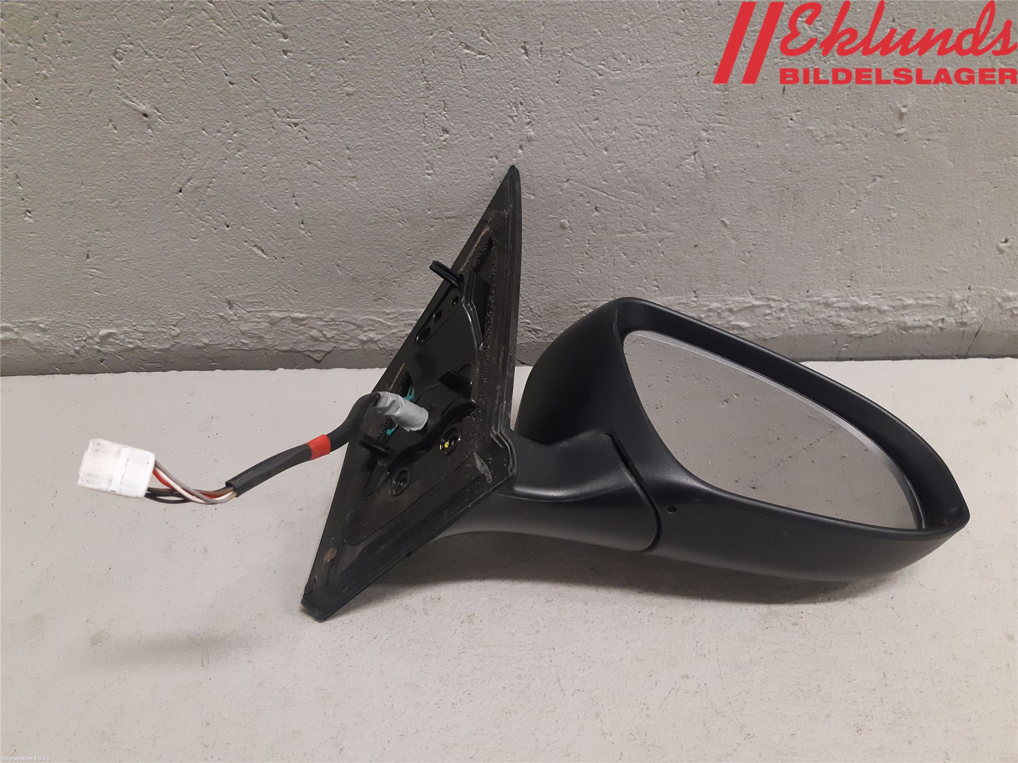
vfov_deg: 53.1
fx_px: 765
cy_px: 382
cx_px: 509
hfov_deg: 67.3
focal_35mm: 26
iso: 200
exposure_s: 1/50
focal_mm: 3.93
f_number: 1.7
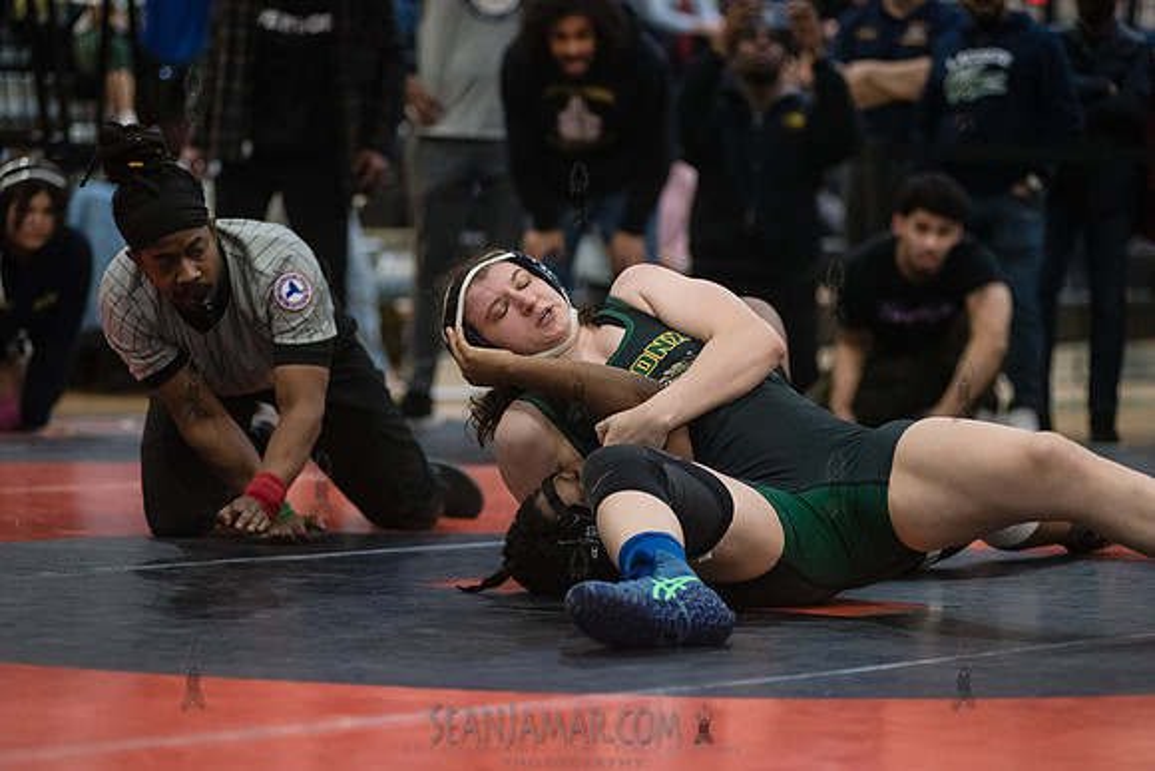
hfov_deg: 15.2
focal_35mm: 135
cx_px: 578
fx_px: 4332
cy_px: 386
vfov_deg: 10.2
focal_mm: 135
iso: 8000
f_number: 3.5
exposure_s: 1/500
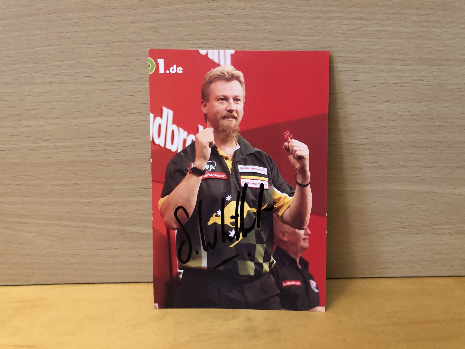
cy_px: 174
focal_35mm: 28
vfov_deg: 49.7
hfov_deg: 63.4
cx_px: 232
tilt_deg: -18.5
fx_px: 376
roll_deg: +0.3
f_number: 1.8
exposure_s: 1/6
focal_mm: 3.99
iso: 100
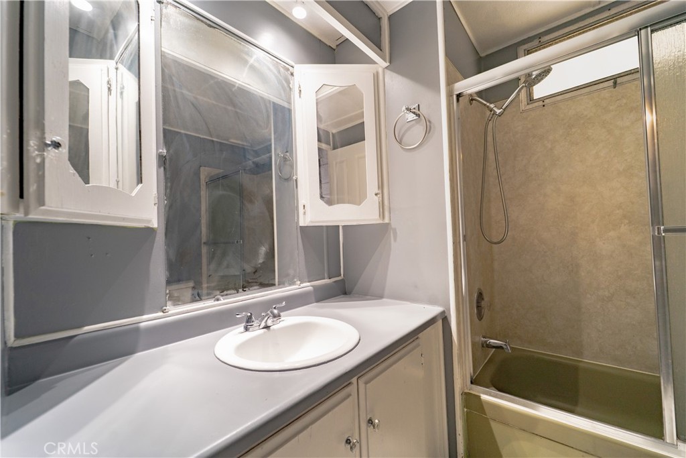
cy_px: 229
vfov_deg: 81.2
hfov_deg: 104.2
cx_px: 343
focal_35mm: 14
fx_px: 267
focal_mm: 14
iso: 400
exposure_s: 1/30
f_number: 5.6
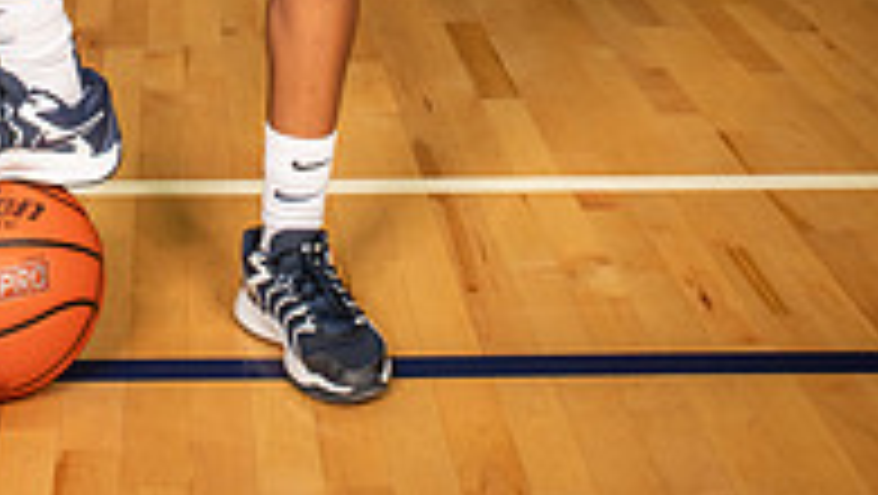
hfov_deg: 24.2
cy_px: -490
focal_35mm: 87
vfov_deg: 12.3
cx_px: 234
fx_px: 2027
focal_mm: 36
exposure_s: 1/320
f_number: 6.3
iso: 640
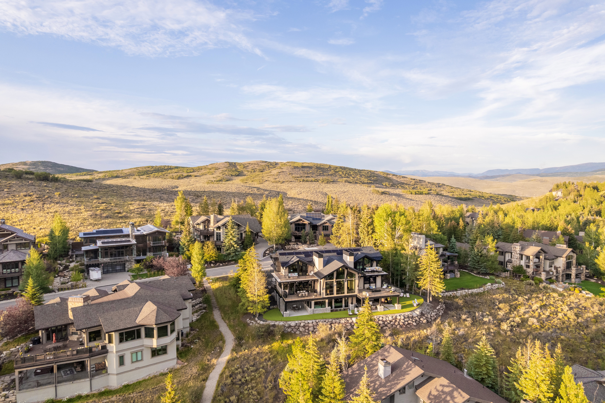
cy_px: 202
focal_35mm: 22
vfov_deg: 57.2
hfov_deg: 78.6
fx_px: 370
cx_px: 302
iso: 120
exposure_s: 1/640
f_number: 2.8
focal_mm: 8.38
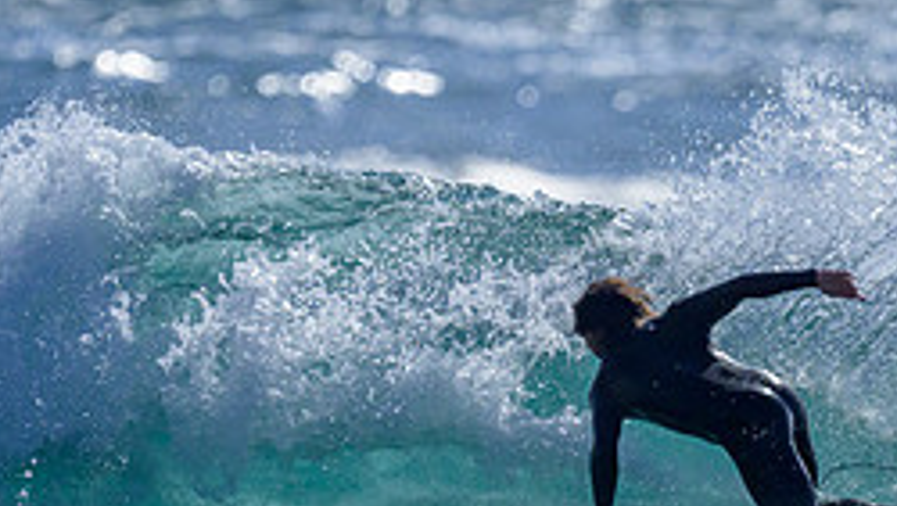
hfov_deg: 0.9
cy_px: 462
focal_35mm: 2348
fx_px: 55883
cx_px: 785
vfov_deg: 0.5
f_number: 6.3
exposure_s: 1/2000
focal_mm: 800
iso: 1100
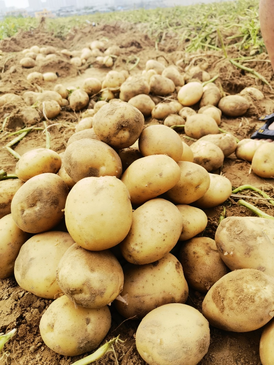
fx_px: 285
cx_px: 137
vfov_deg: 65.3
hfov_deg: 51.3
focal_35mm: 27
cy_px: 182
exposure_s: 1/907
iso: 50
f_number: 1.9
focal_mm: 6.67
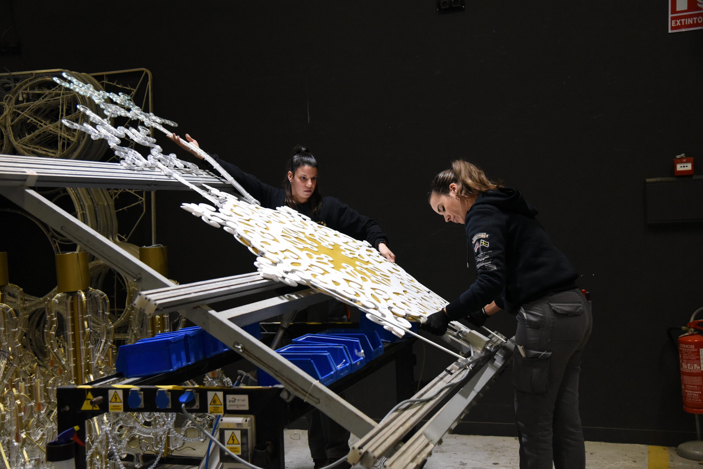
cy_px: 234
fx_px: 937
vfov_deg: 28.1
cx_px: 352
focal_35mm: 48
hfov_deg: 41.1
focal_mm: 48
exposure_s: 1/640
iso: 6400
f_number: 4
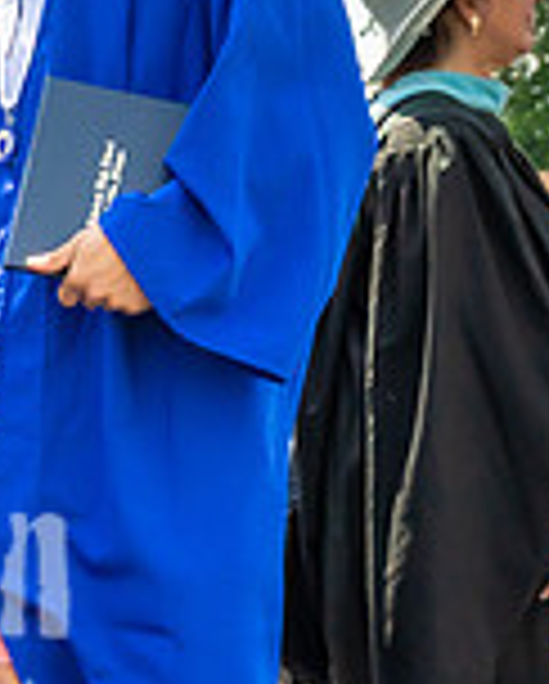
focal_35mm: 196
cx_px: -238
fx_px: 3973
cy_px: 428
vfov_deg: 9.8
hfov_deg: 7.8
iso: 200
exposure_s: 1/800
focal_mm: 27
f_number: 7.1
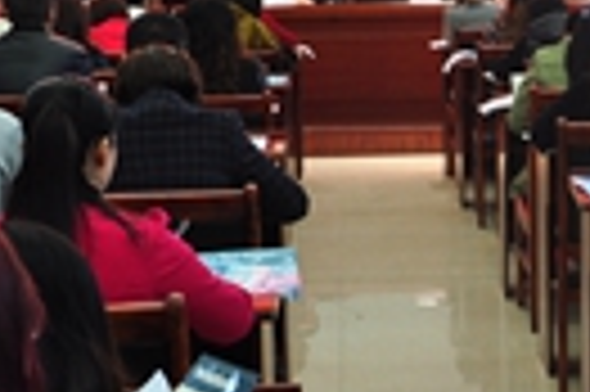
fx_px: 1686
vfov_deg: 13.3
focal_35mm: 103
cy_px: 167
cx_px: 405
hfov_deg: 19.8
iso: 360
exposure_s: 1/30
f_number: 3.5
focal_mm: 18
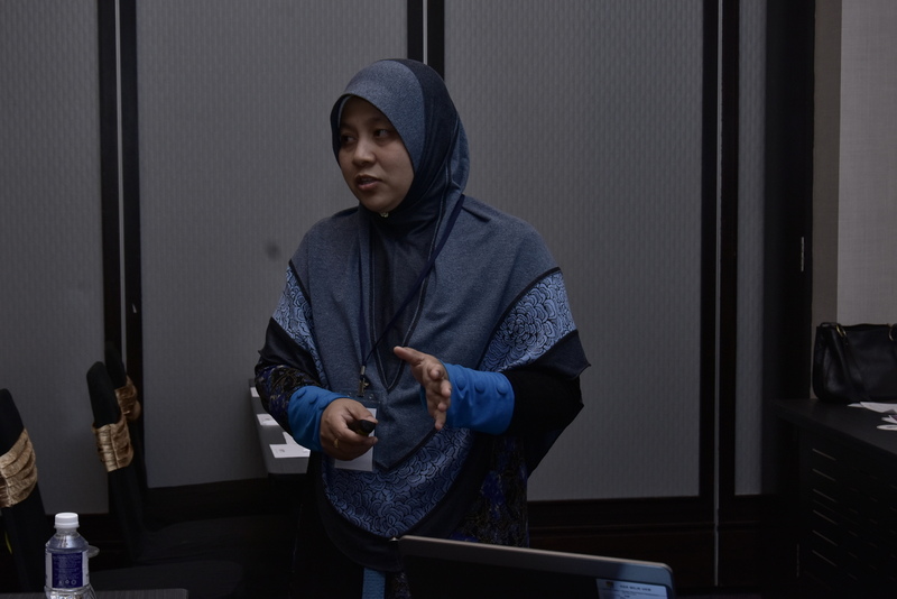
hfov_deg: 29.9
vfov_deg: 20.2
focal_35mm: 68
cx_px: 448
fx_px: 1682
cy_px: 300
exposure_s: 1/50
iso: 320
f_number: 6.3
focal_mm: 45
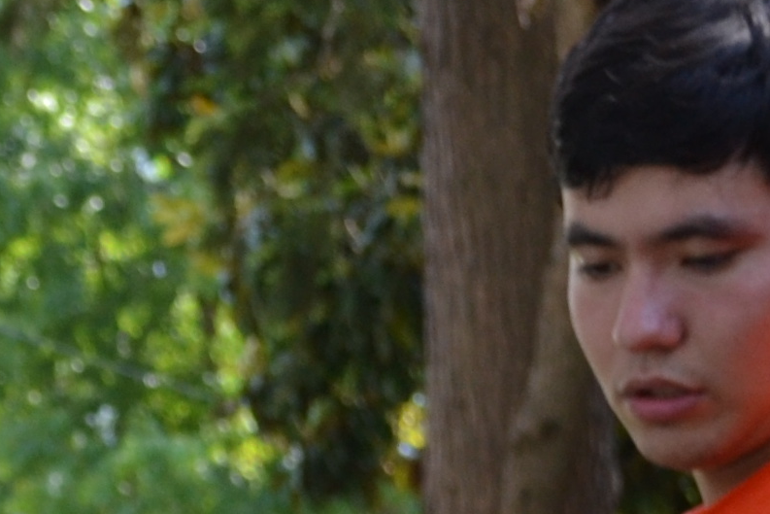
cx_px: -997
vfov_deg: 4.8
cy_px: 1361
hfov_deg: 7.0
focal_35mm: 279
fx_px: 5968
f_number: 5.6
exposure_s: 1/125
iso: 220
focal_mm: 32
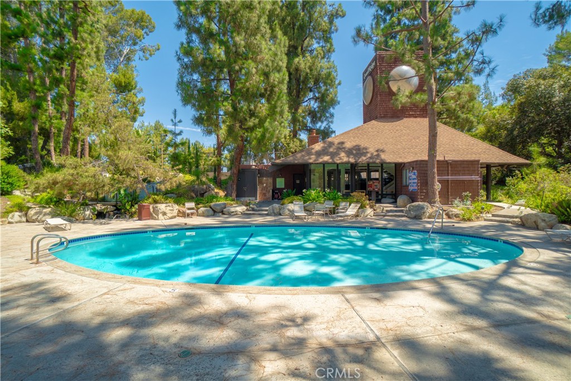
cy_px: 190
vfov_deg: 77.3
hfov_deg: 100.4
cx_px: 286
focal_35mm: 15
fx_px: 238
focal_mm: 10
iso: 100
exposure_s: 1/200
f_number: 7.1
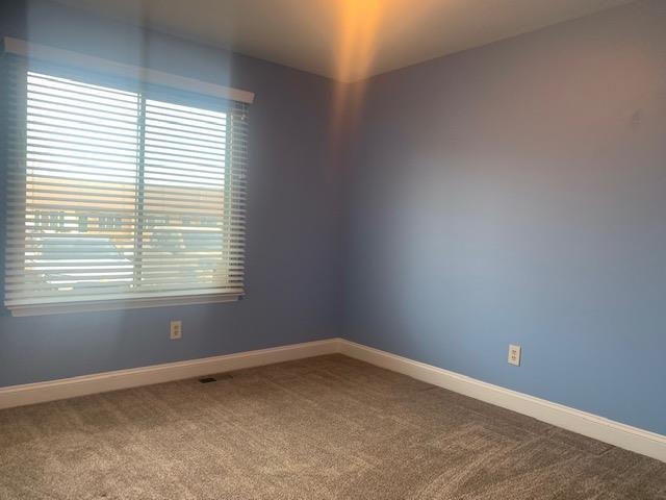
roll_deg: -1.7
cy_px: 250
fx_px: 500
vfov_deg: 53.1
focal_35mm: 26
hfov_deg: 67.3
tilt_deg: -2.4
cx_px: 333
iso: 80
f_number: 1.8
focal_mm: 4.25
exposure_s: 1/120
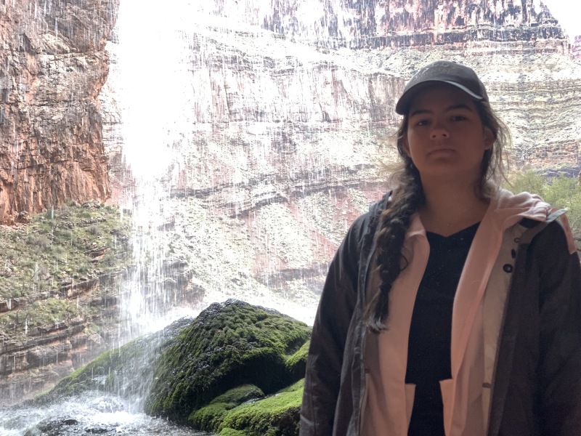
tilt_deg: +3.6
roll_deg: -0.4
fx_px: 873
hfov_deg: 36.8
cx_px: 290
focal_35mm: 52
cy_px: 218
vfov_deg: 28.0
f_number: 2.4
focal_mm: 6
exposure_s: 1/122
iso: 64
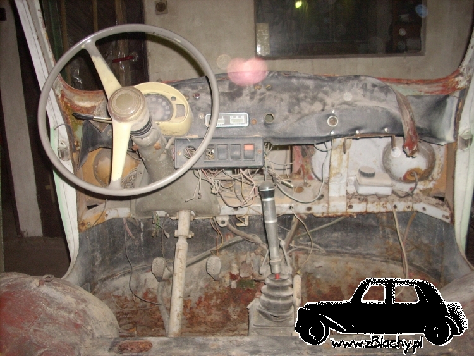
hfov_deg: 50.1
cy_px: 178
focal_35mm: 37
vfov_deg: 38.7
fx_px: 507
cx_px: 237
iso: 200
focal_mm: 6.2
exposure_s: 1/60
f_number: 2.8
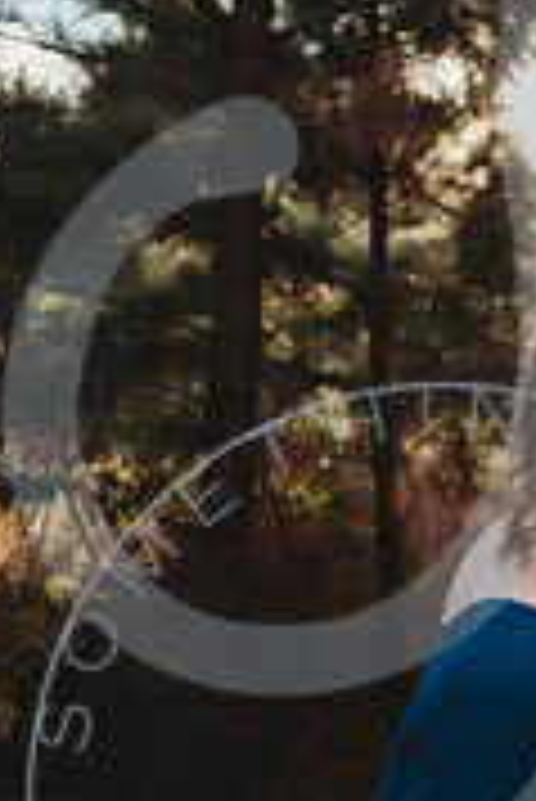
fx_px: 2028
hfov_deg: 14.6
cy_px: 459
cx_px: 649
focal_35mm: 91
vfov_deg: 22.3
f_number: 2.8
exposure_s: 1/400
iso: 100
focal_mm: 36
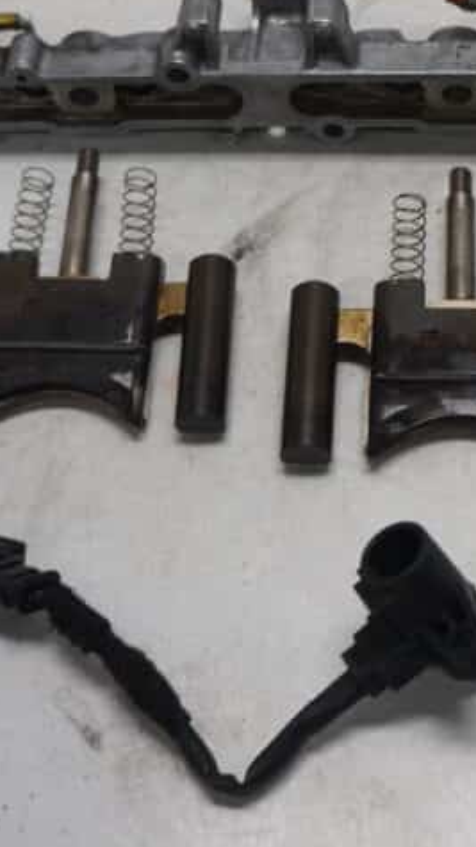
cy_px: 358
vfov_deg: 34.3
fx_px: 1369
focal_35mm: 61
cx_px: 442
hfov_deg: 19.3
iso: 100
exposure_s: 1/60
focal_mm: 18
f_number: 4
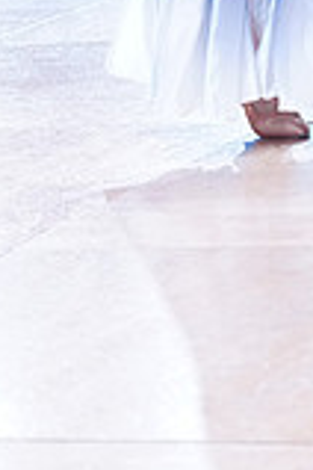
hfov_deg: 5.4
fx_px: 3325
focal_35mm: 255
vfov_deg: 7.9
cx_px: 344
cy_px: -322
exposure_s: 1/500
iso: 1250
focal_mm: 70
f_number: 2.8
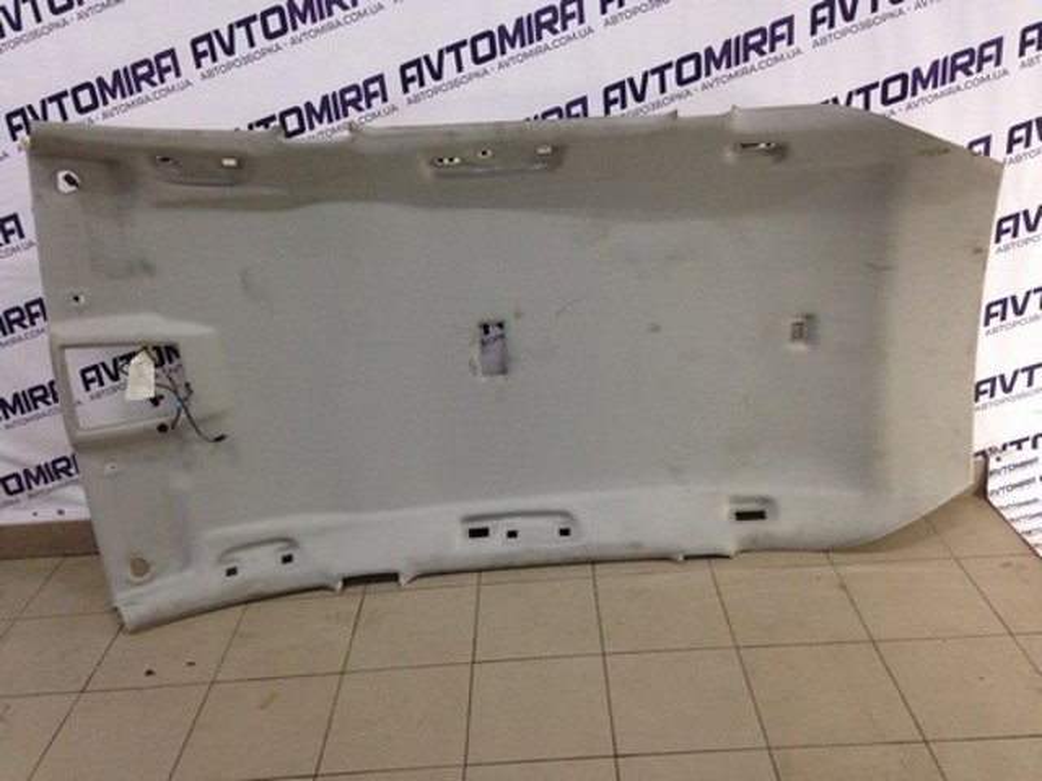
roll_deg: +4.5
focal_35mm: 33
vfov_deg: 42.9
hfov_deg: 55.4
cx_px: 521
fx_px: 993
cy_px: 390
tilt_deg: -22.5
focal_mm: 4.12
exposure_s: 1/20
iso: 200
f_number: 2.4
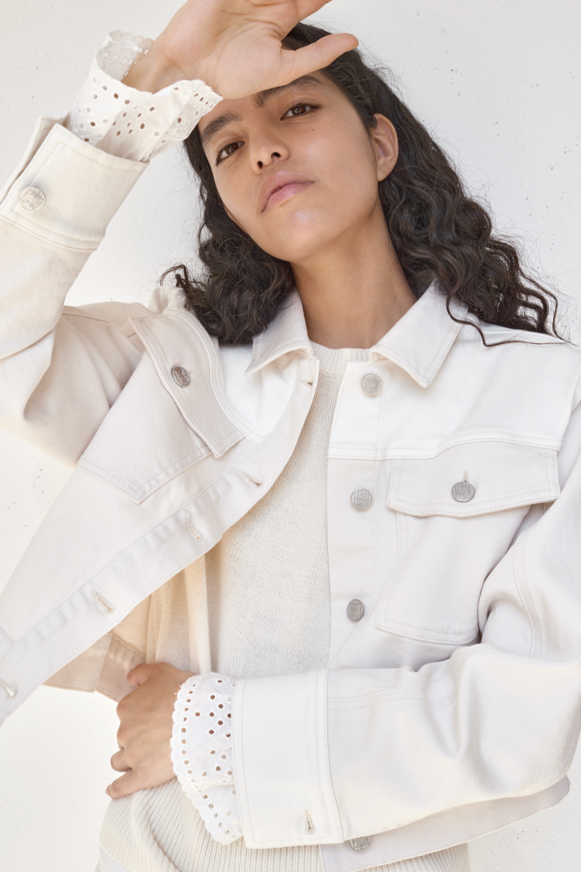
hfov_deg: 37.9
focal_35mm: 35
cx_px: 290
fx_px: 847
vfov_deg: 54.4
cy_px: 436
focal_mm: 35
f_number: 11
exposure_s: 1/160
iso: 400
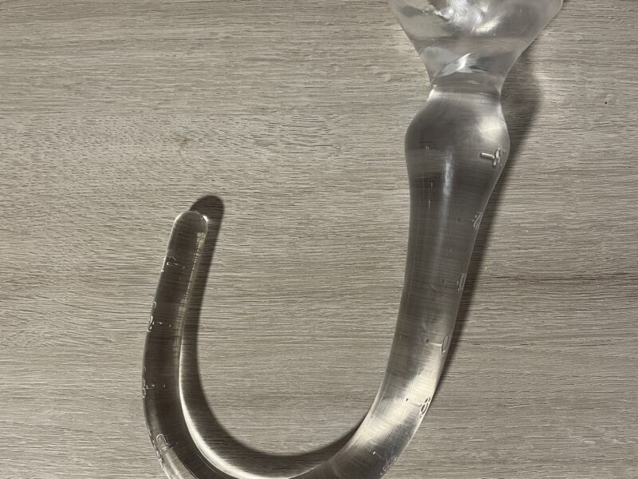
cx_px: 319
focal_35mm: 26
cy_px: 240
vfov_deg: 53.1
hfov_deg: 67.3
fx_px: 479
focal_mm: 4.2
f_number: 1.6
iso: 125
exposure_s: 1/50
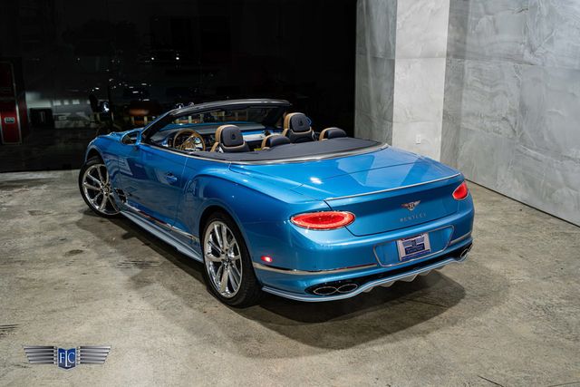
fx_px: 637
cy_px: 191
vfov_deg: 33.8
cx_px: 290
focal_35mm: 40
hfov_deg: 48.9
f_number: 4.5
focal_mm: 39
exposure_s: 1/80
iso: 1600
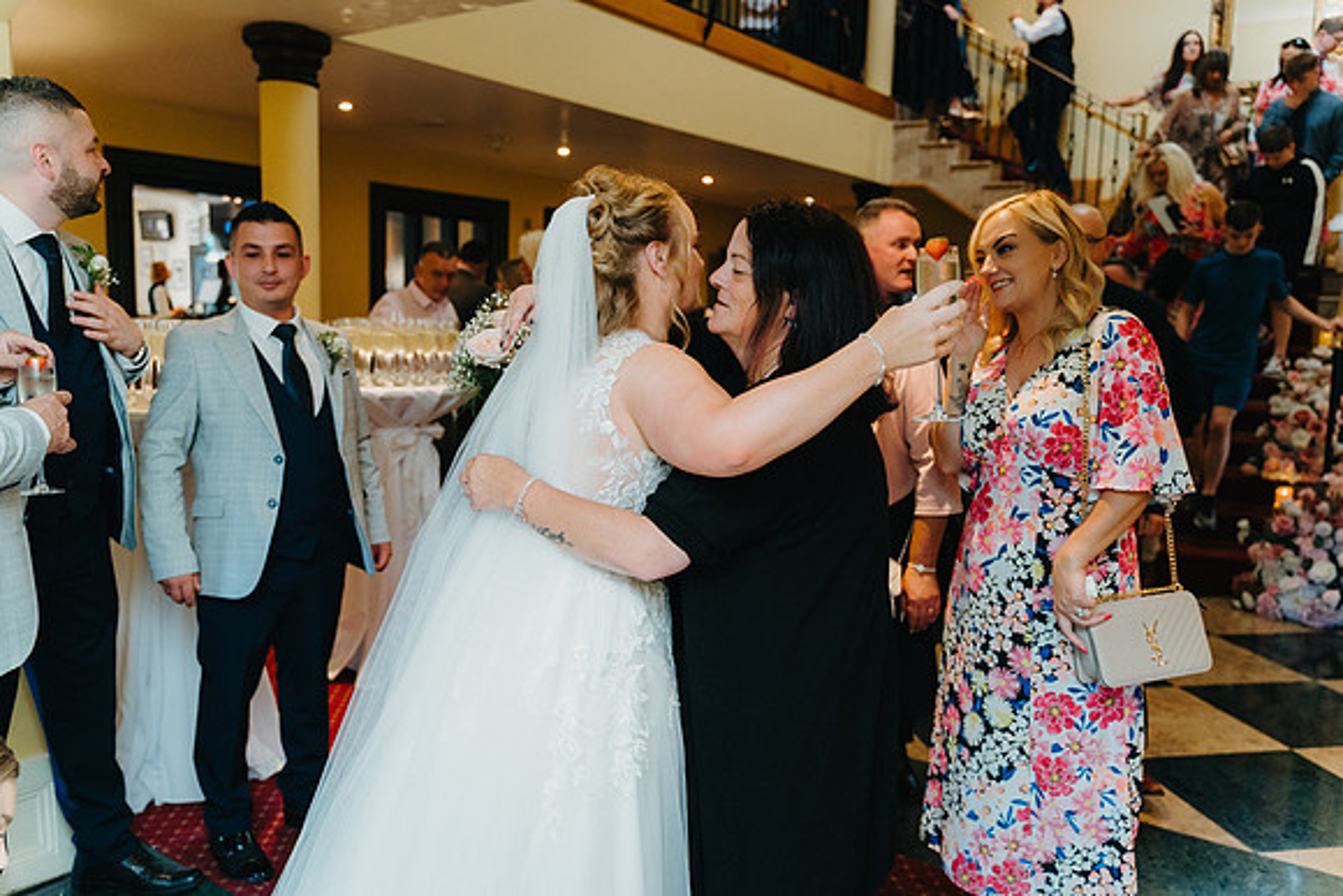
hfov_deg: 65.5
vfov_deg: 46.4
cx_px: 672
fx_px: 1045
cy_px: 448
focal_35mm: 28
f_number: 2.8
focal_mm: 28
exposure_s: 1/160
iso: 1250
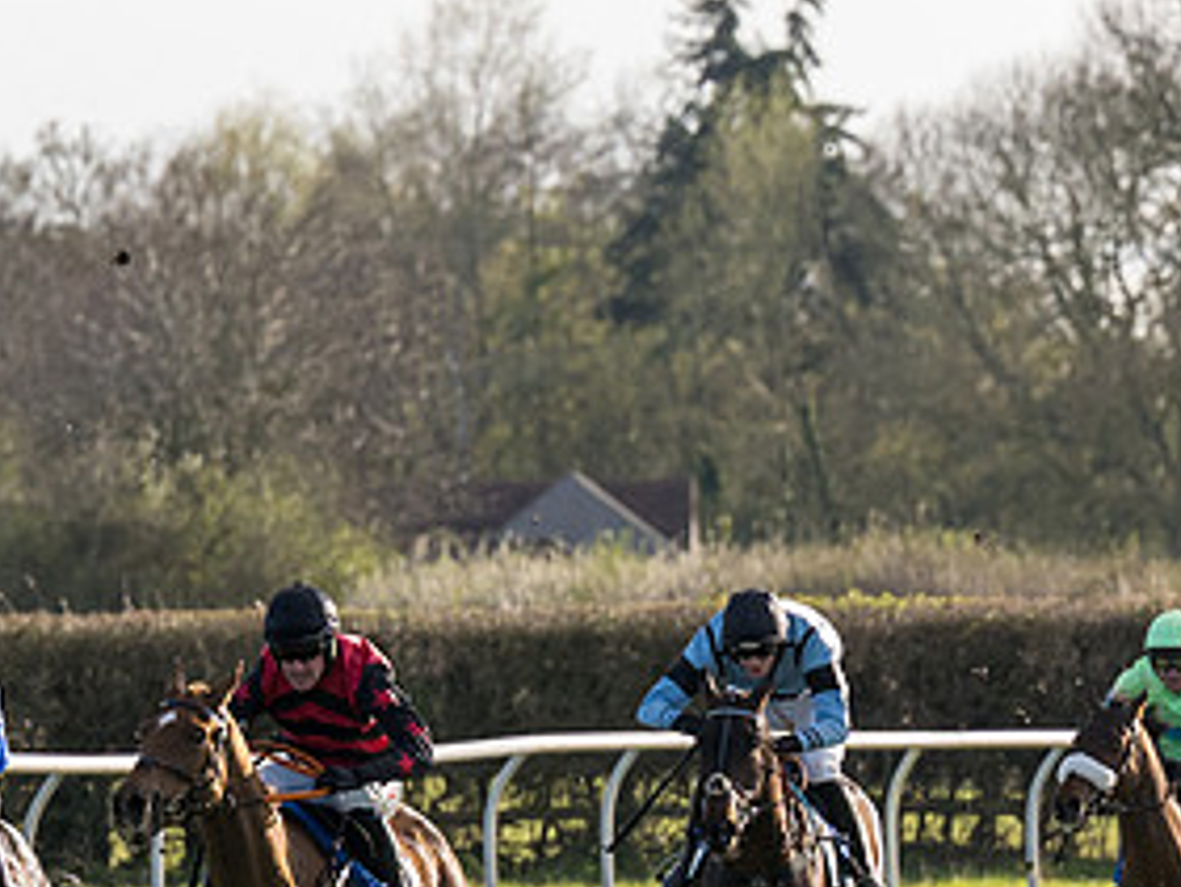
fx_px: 26179
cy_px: 953
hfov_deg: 2.6
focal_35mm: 767
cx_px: 302
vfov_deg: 1.9
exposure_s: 1/1600
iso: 400
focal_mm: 140
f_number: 4
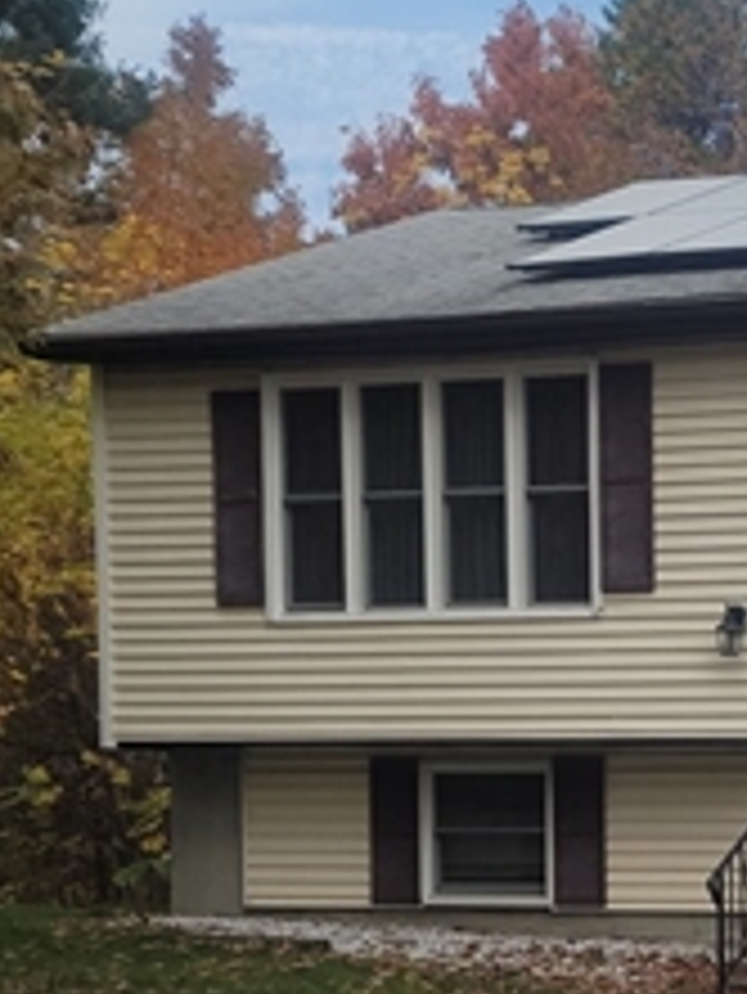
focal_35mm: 87
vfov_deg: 21.7
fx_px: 2501
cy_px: 981
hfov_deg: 15.1
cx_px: 1260
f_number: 1.8
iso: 20
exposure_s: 1/594
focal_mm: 7
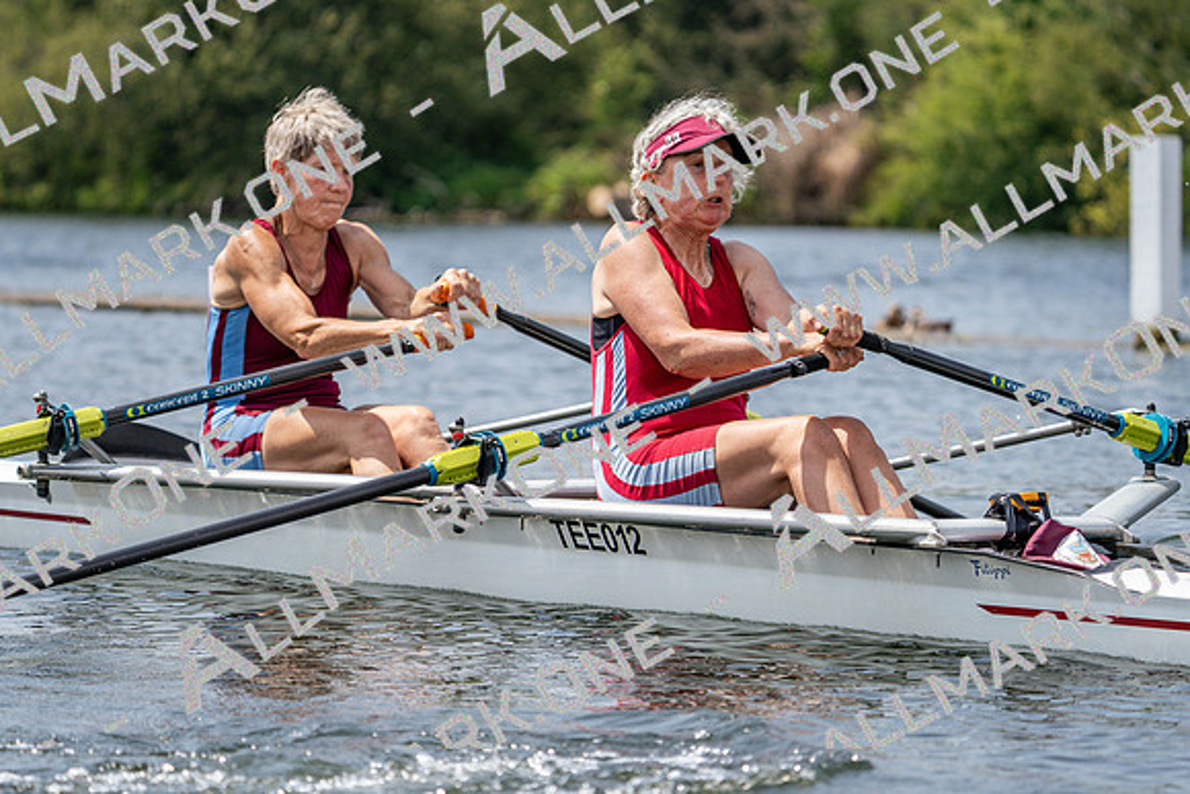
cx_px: 595
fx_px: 6612
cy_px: 397
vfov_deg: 6.9
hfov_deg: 10.3
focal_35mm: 200
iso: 200
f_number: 5.6
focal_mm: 200
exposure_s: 1/1600
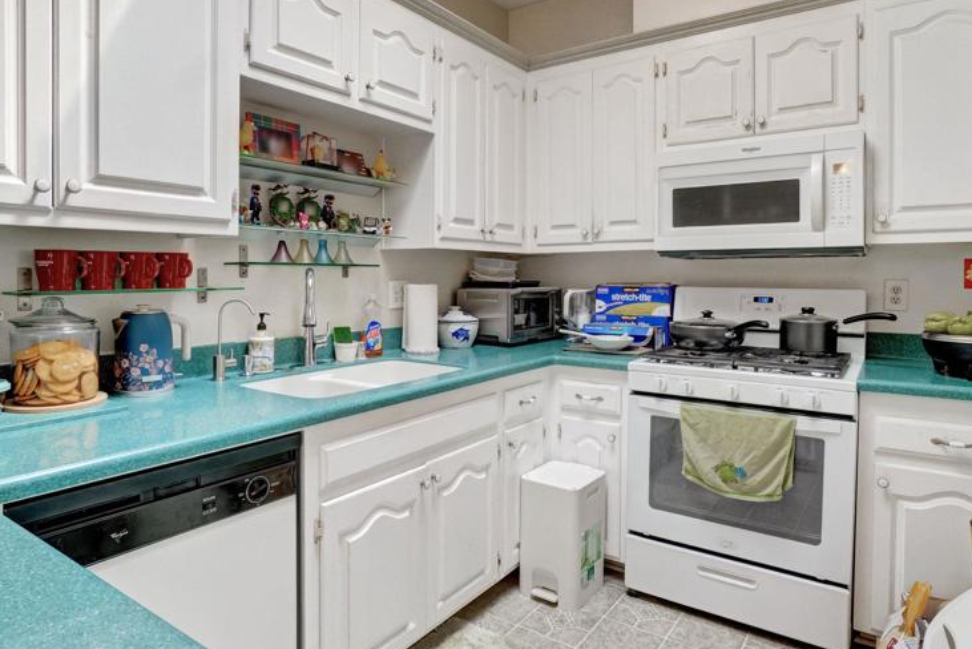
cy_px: 291
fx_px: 567
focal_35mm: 21
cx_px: 500
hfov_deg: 81.2
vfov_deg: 59.4
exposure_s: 1/50
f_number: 8
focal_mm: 10
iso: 400
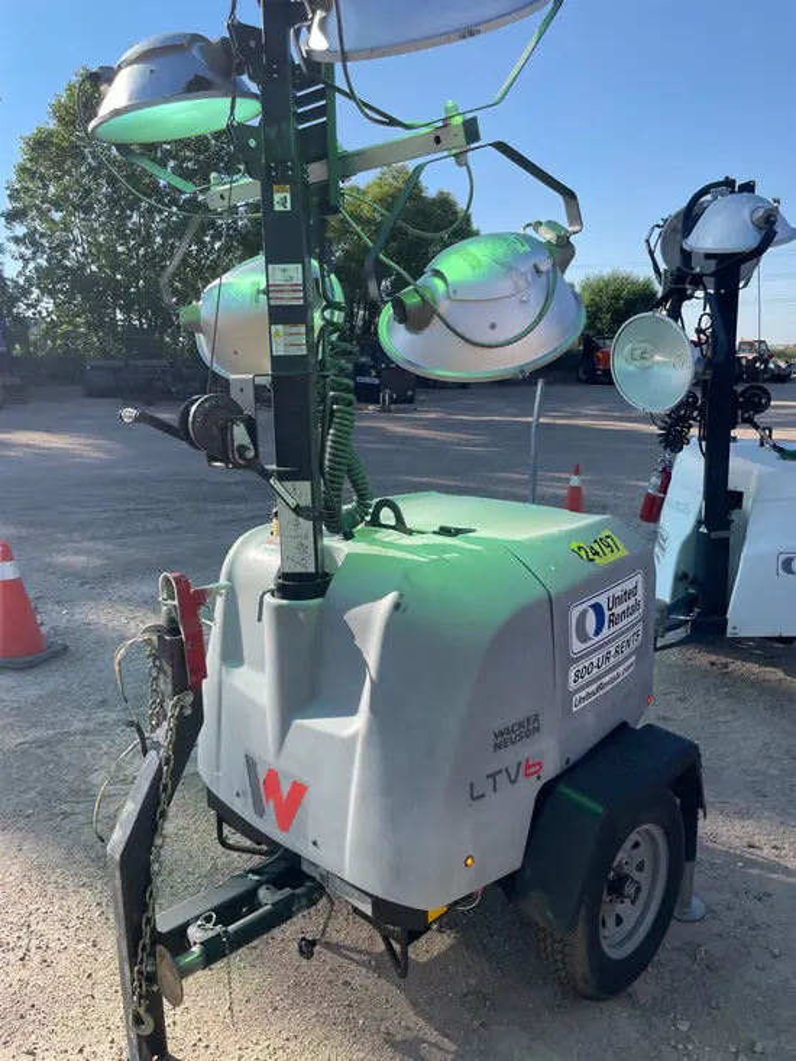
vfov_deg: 67.3
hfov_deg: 53.1
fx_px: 797
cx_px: 398
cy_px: 530
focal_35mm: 26
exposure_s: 1/1825
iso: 32
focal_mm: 4.2
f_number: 1.6
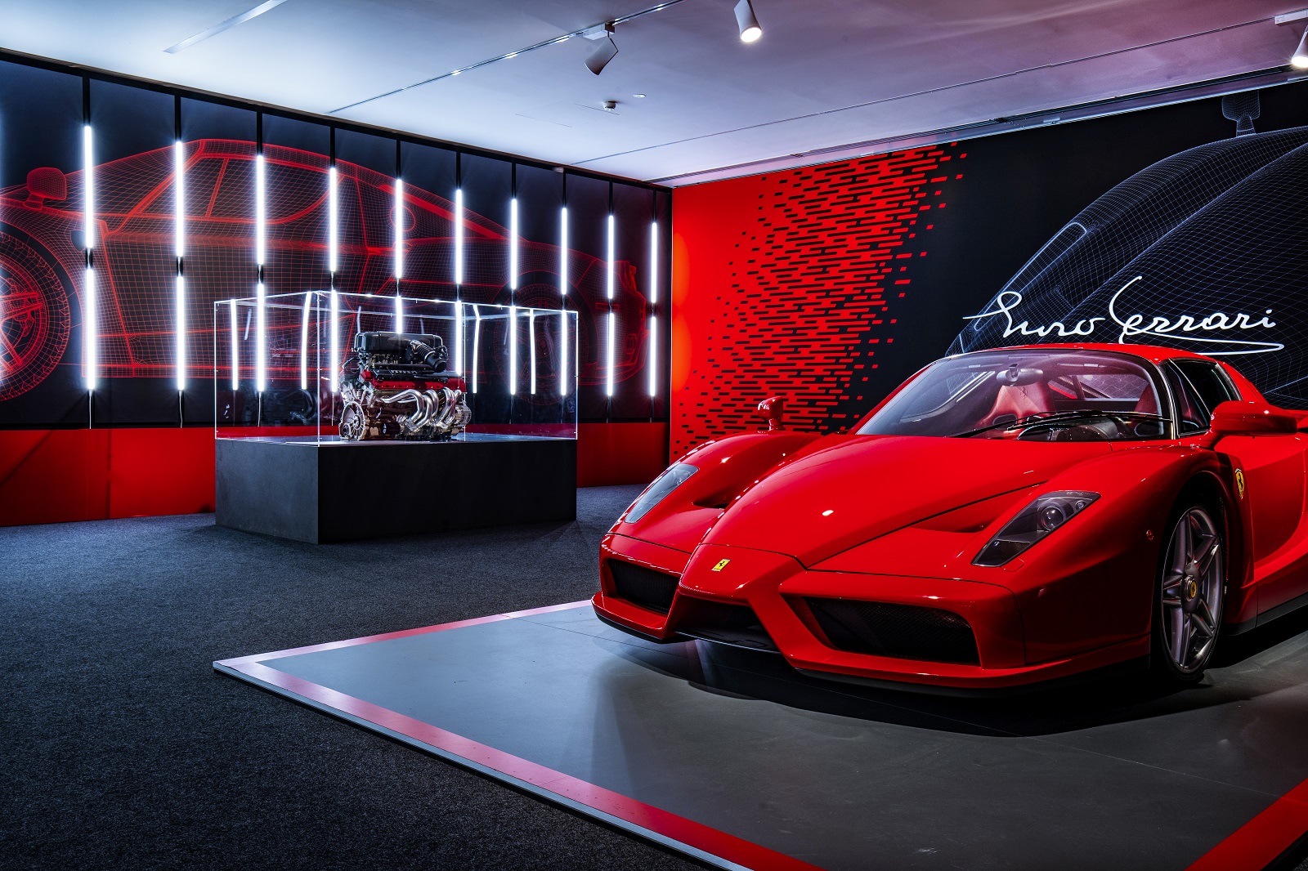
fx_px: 1126
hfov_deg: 60.3
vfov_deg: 42.3
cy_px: 436
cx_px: 654
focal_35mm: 31
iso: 100
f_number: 16
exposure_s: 1.3
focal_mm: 31
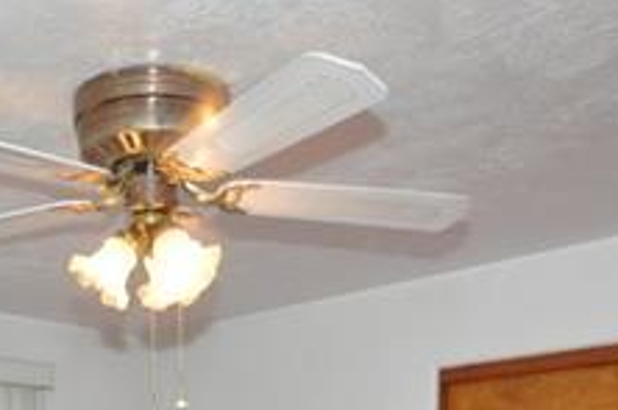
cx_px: 100
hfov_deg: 35.4
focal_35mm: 54
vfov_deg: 20.7
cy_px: 641
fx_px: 925
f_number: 4
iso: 800
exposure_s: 1/60
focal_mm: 10
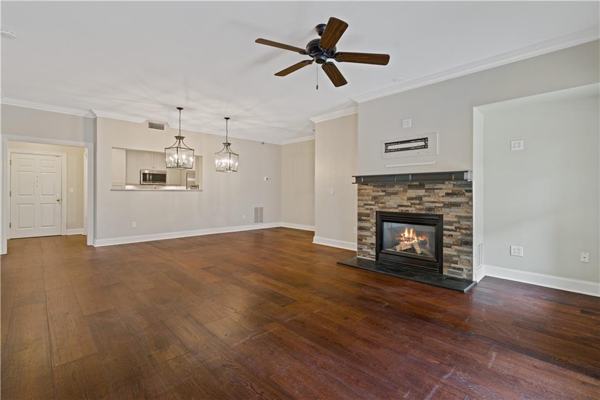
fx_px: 267
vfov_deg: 73.7
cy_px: 200
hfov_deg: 96.8
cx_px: 300
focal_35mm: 16
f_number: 8
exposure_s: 2
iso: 250
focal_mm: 16
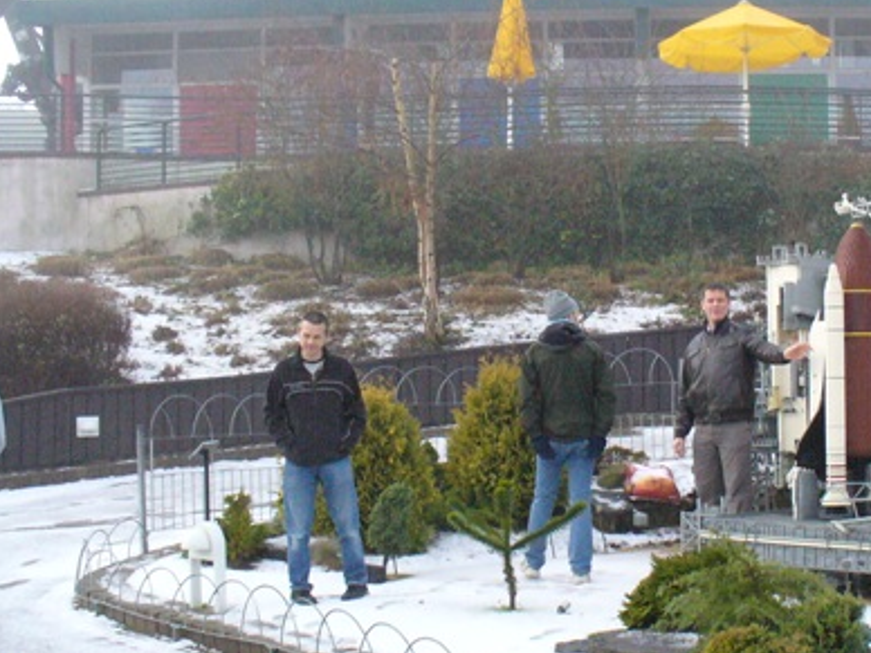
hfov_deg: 31.2
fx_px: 1535
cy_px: 364
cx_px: 638
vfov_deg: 24.0
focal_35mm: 61
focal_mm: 6.1
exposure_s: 1/1300
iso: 400
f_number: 2.8
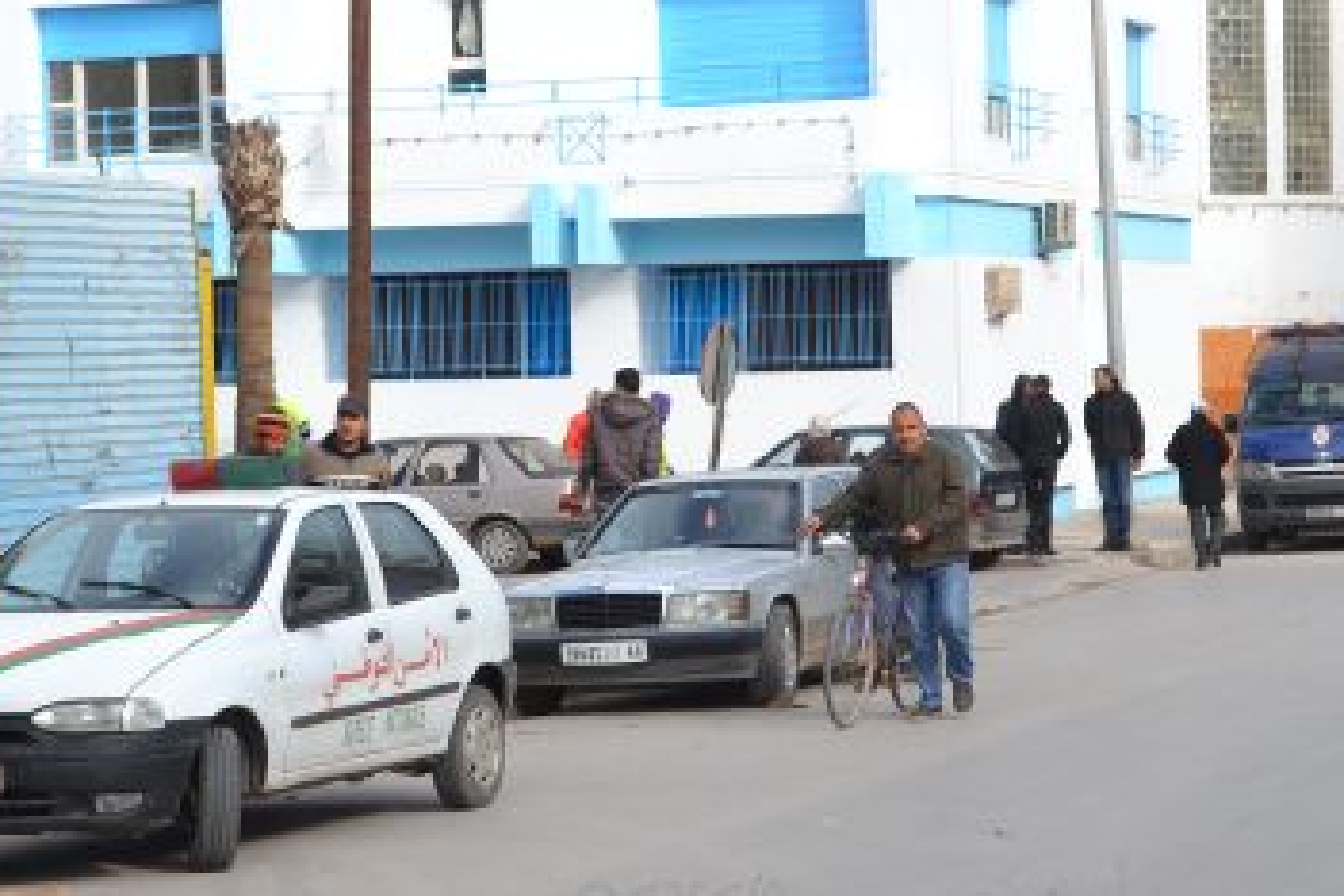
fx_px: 3957
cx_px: 846
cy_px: 469
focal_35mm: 106
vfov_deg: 12.9
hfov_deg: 19.2
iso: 100
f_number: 8
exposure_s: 1/250
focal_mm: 40
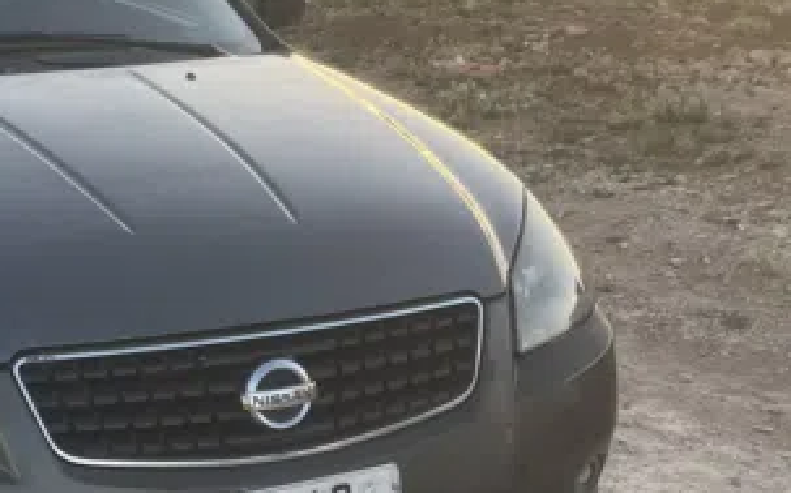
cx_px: -42
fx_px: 1207
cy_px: 350
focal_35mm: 56
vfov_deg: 23.0
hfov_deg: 32.6
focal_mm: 5.1
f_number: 1.6
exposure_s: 1/195
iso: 32
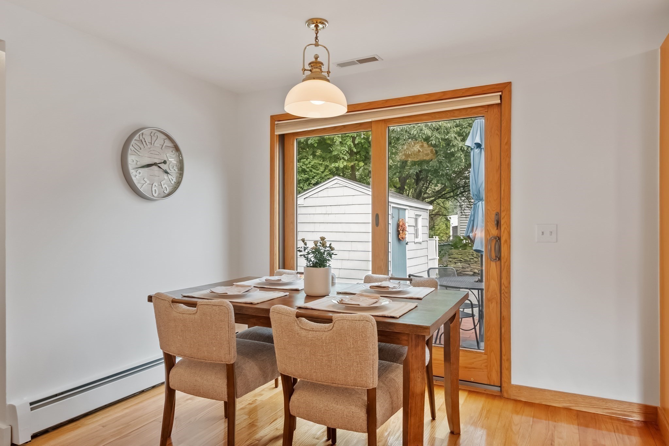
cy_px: 223
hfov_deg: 73.7
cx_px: 334
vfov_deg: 53.1
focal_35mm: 24
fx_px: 446
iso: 320
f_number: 8
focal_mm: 16
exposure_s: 1/2.5
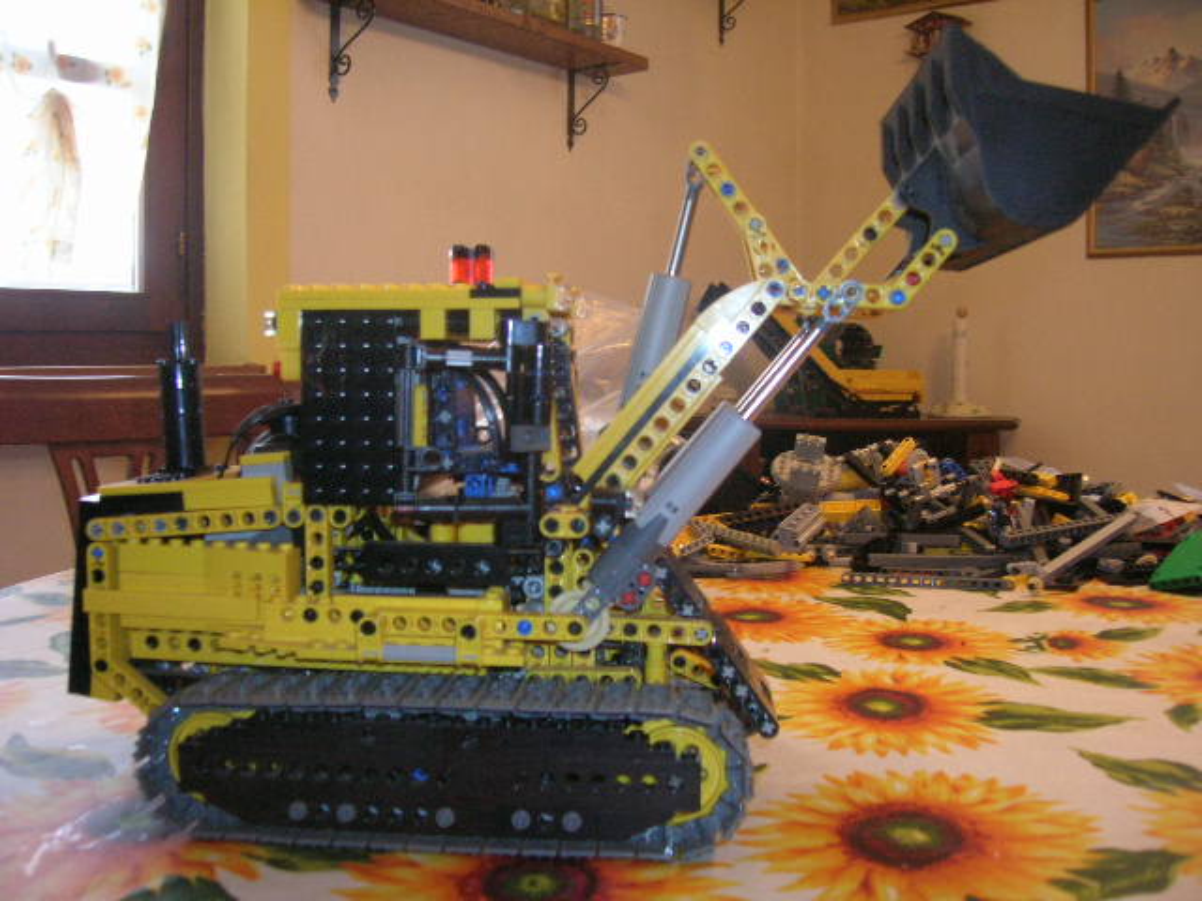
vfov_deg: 41.8
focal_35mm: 34
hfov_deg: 54.0
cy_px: 450
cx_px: 601
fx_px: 1181
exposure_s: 1/11
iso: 200
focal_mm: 5.7
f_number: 2.9
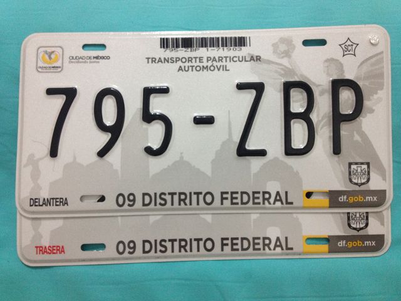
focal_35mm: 35
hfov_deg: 52.6
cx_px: 200
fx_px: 405
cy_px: 150
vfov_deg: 40.7
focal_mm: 4.28
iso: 160
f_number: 2.4
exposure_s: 1/20
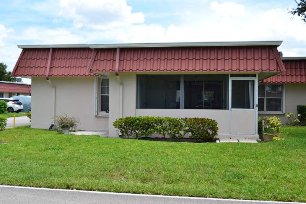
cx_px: 153
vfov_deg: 34.2
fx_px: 331
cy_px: 102
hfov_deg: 49.6
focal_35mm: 39
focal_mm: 26
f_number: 11
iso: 400
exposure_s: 1/400
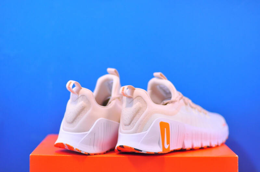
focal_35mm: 75
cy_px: 86
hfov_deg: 27.0
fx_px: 541
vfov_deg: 18.1
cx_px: 130
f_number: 2
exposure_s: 1/320
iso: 250
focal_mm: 50
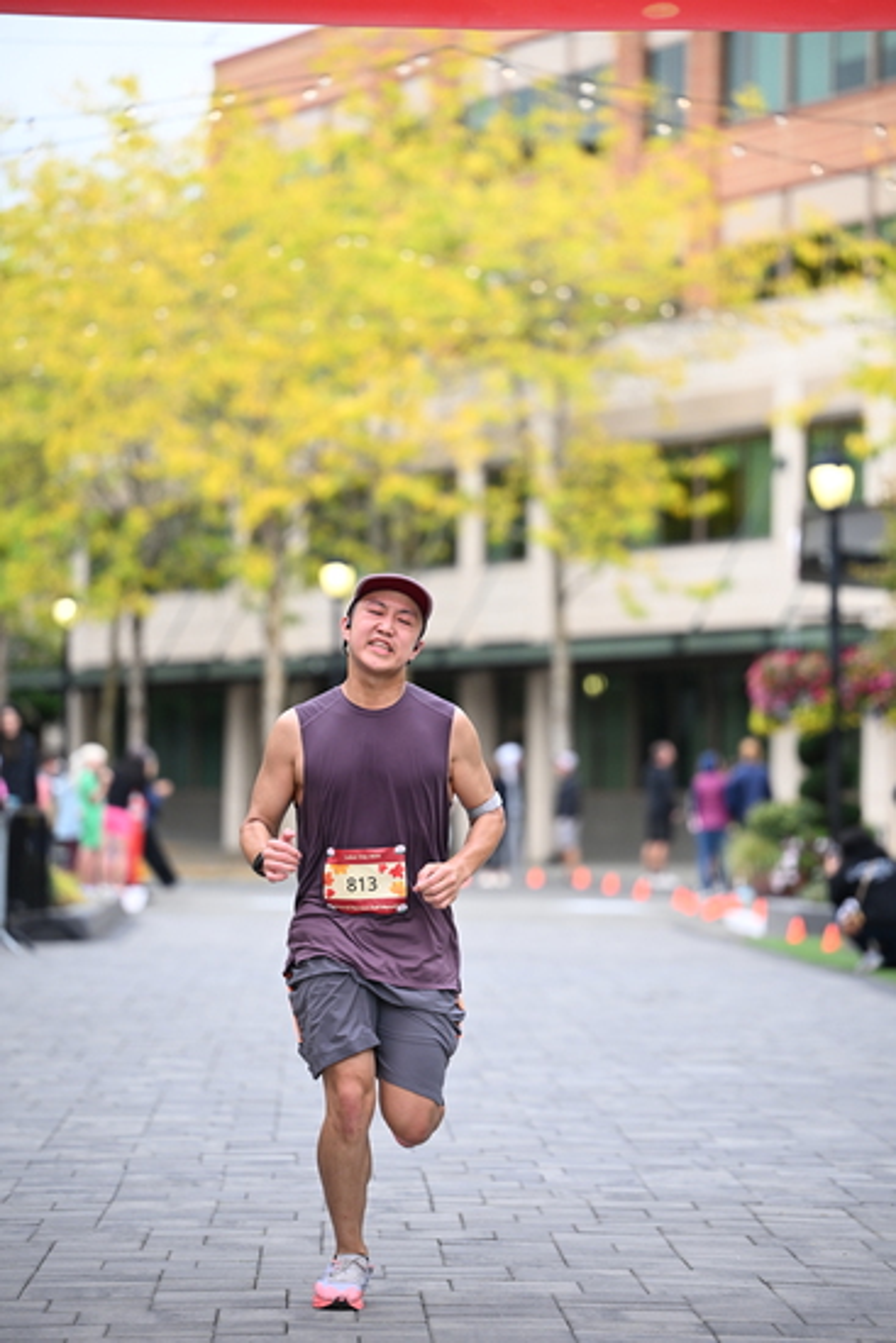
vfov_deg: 14.6
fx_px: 5223
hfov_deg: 9.8
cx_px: 448
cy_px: 672
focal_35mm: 140
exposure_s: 1/1600
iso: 1000
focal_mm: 140
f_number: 2.8
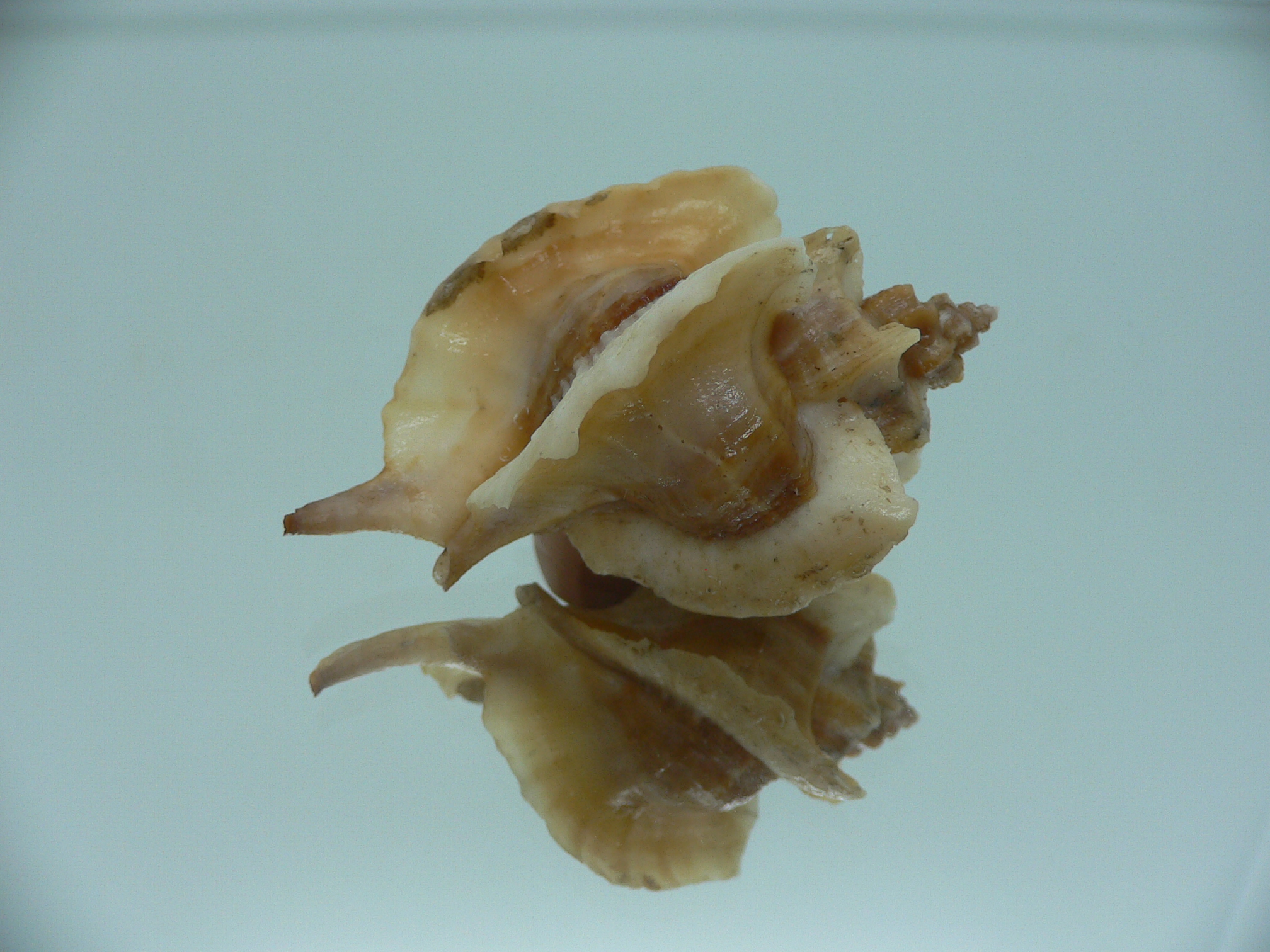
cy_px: 476
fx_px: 1284
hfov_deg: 52.6
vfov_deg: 40.7
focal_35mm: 35
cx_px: 635
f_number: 2.8
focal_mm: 4.6
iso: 80
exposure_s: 1/60
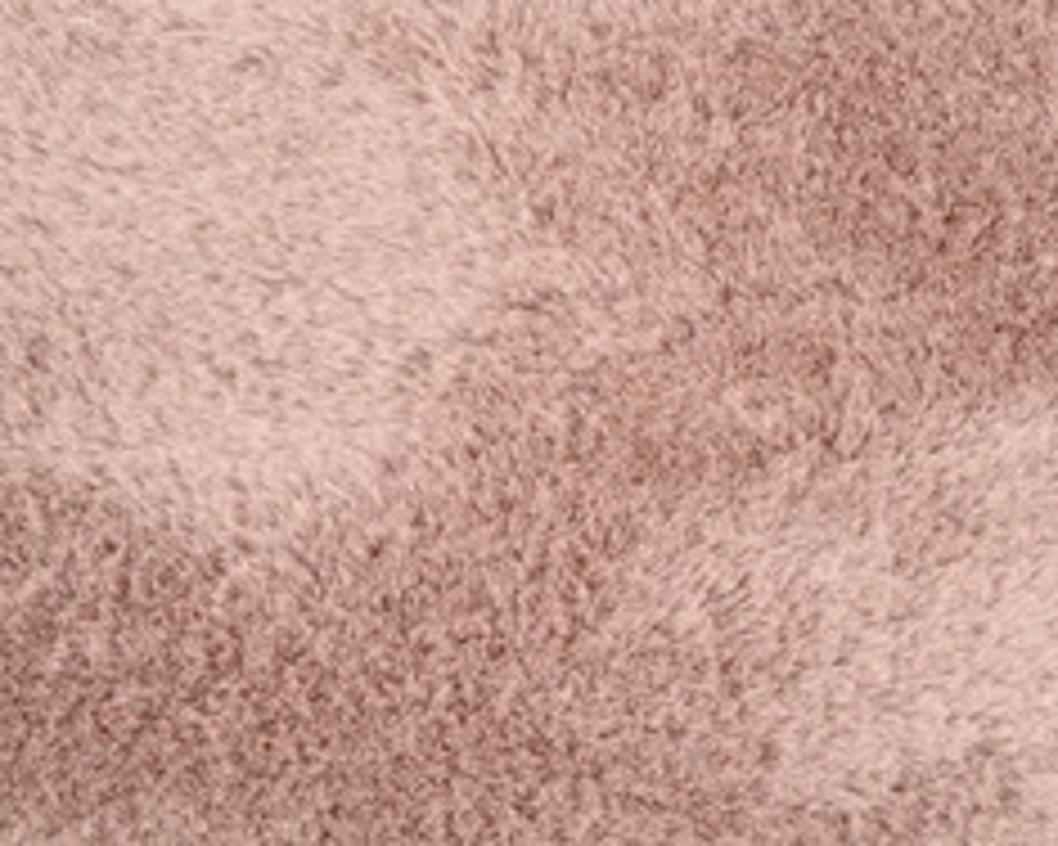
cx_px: 621
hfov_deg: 23.8
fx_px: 2505
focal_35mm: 80
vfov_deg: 19.1
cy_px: 295
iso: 100
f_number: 4
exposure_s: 1/50
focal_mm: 50
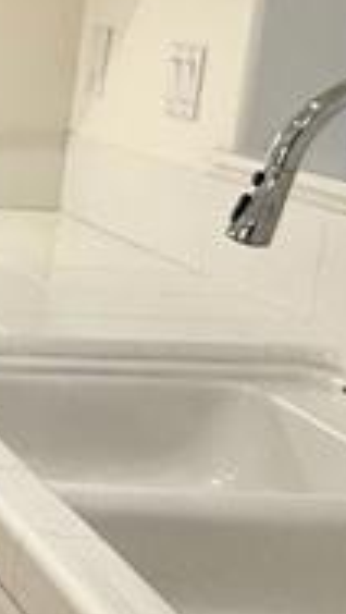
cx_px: -571
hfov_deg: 11.3
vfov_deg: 25.6
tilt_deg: -11.1
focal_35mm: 83
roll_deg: +0.1
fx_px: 1351
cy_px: 274
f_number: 2.2
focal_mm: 2.22
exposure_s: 1/120
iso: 160
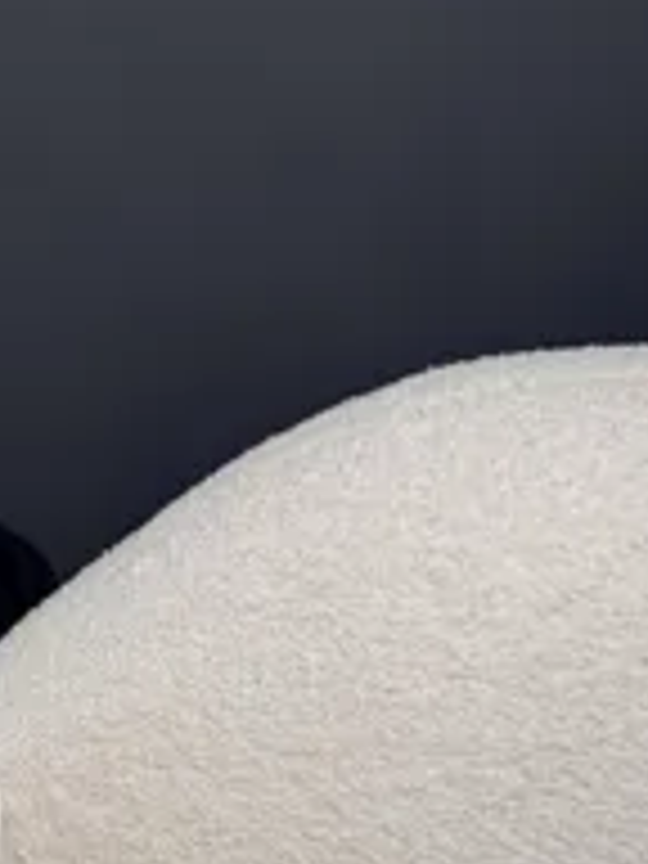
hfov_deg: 22.9
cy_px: 837
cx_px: -76
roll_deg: +2.9
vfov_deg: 30.2
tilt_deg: -32.5
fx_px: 1498
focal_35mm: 60
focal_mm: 6.76
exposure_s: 1/612
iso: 80
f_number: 1.78
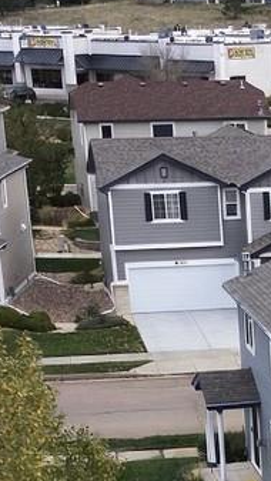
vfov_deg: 16.6
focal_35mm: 124
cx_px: 515
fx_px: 1581
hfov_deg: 9.3
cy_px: 561
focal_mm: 8.7
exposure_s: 1/1250
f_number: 1.8
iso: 230
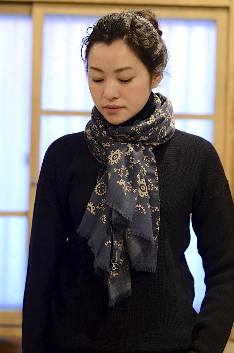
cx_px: 117
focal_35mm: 128
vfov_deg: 16.1
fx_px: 1249
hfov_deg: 10.7
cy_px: 176
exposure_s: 1/60
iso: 1600
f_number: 1.8
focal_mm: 85
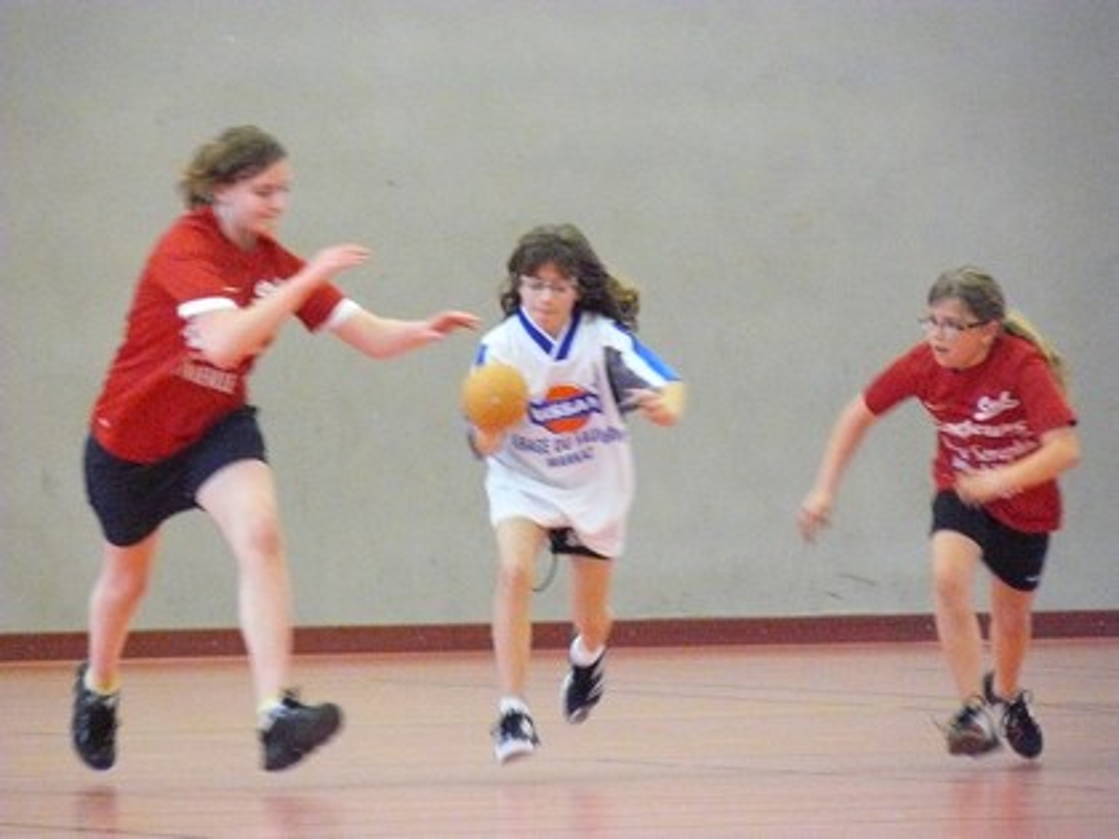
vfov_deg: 3.4
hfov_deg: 4.6
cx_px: 560
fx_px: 13965
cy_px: 420
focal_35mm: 432
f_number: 3.6
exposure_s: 1/125
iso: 1250
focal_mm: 72
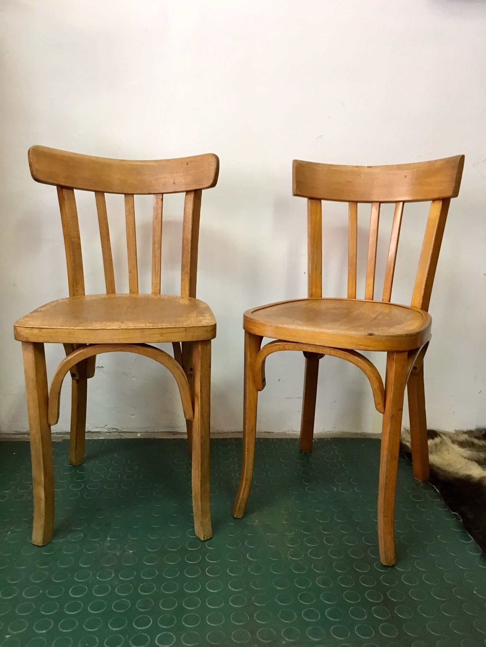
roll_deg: -0.8
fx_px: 543
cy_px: 324
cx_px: 243
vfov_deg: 61.7
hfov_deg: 48.2
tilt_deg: -13.4
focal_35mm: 29
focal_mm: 4.15
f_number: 2.2
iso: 250
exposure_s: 1/33
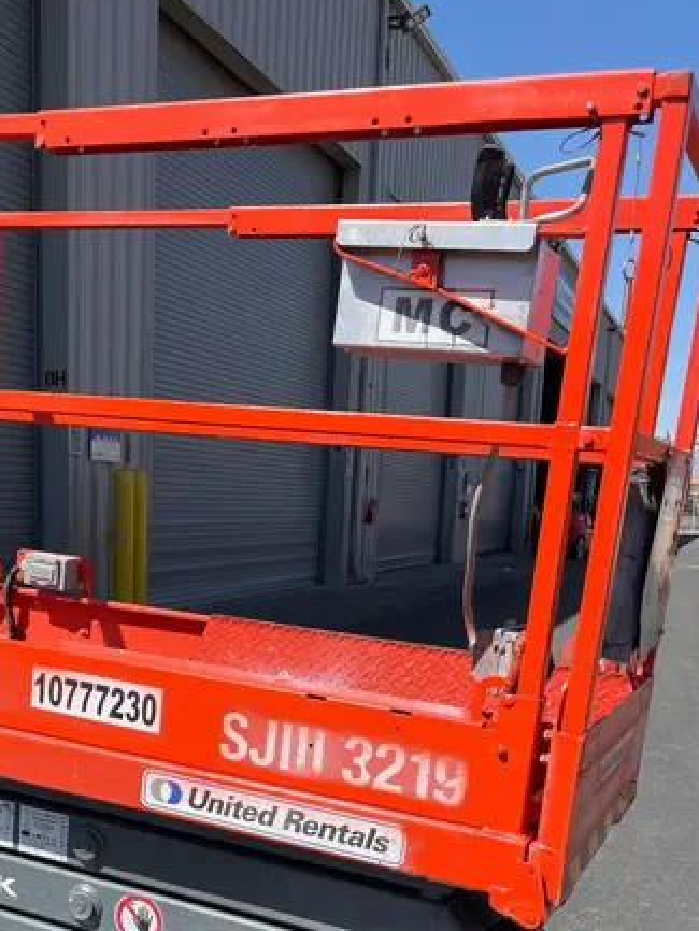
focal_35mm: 44
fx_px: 1184
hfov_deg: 32.5
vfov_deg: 41.4
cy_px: 724
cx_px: 213
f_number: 1.6
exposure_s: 1/2825
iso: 50
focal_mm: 5.1
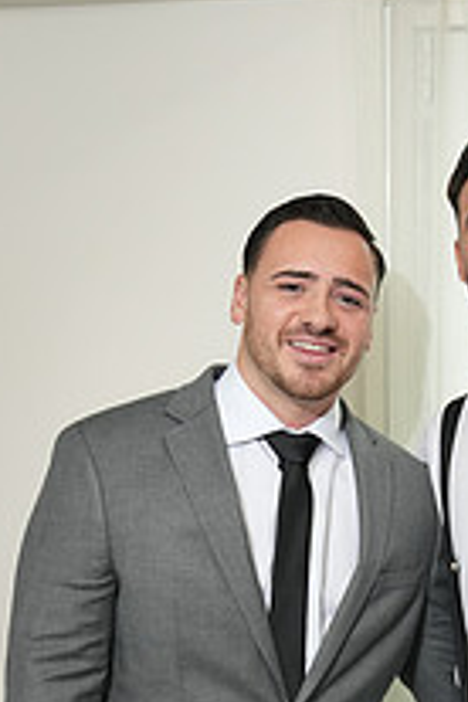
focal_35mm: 87
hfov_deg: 15.5
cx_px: 443
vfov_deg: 22.6
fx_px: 1696
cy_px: 668
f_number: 4
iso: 800
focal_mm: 31
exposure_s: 1/200
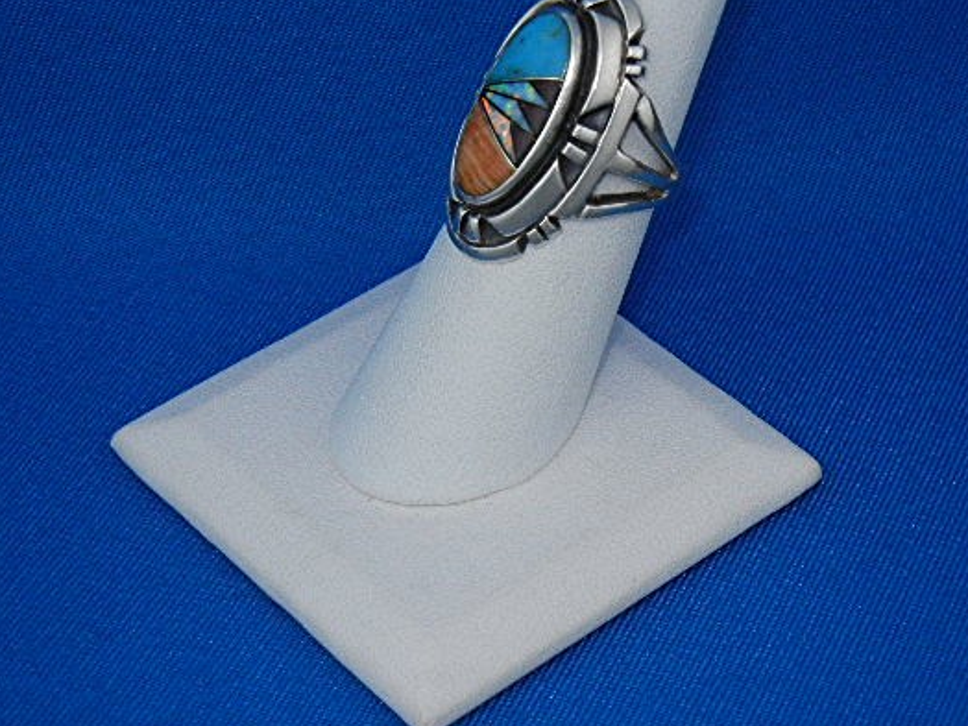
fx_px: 2629
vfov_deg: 15.7
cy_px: 321
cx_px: 552
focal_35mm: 94
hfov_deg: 20.9
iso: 691
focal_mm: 13.9
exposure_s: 1/30
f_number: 8.6
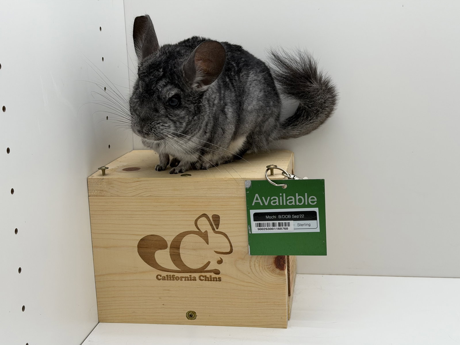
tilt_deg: -10.2
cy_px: 172
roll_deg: +2.3
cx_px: 230
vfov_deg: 30.3
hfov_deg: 39.7
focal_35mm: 48
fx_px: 638
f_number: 1.78
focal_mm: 6.76
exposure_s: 1/687
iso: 64
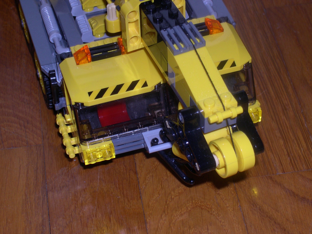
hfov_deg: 19.3
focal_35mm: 102
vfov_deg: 14.5
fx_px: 919
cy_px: 117
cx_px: 156
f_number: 13
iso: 100
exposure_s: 1/60
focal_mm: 21.6
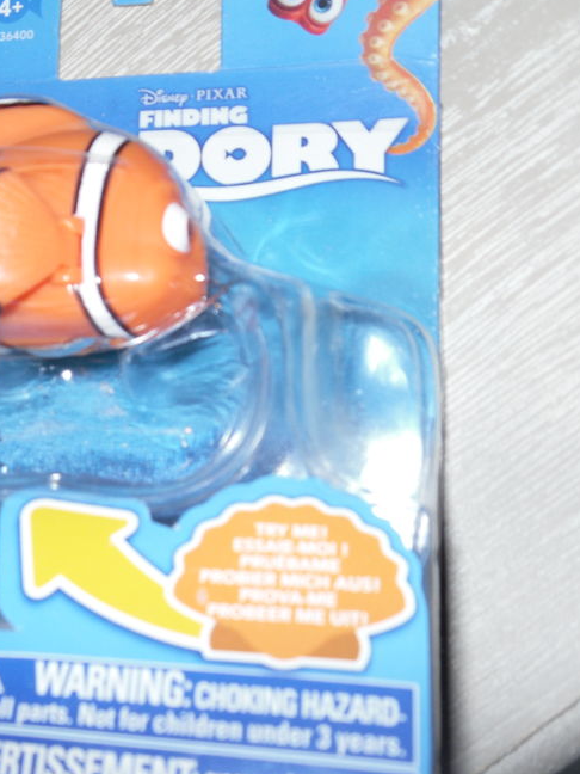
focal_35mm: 54
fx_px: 1206
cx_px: 10
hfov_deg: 25.8
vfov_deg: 35.5
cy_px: 392
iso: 80
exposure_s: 1/45
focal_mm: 6.3
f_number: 3.5
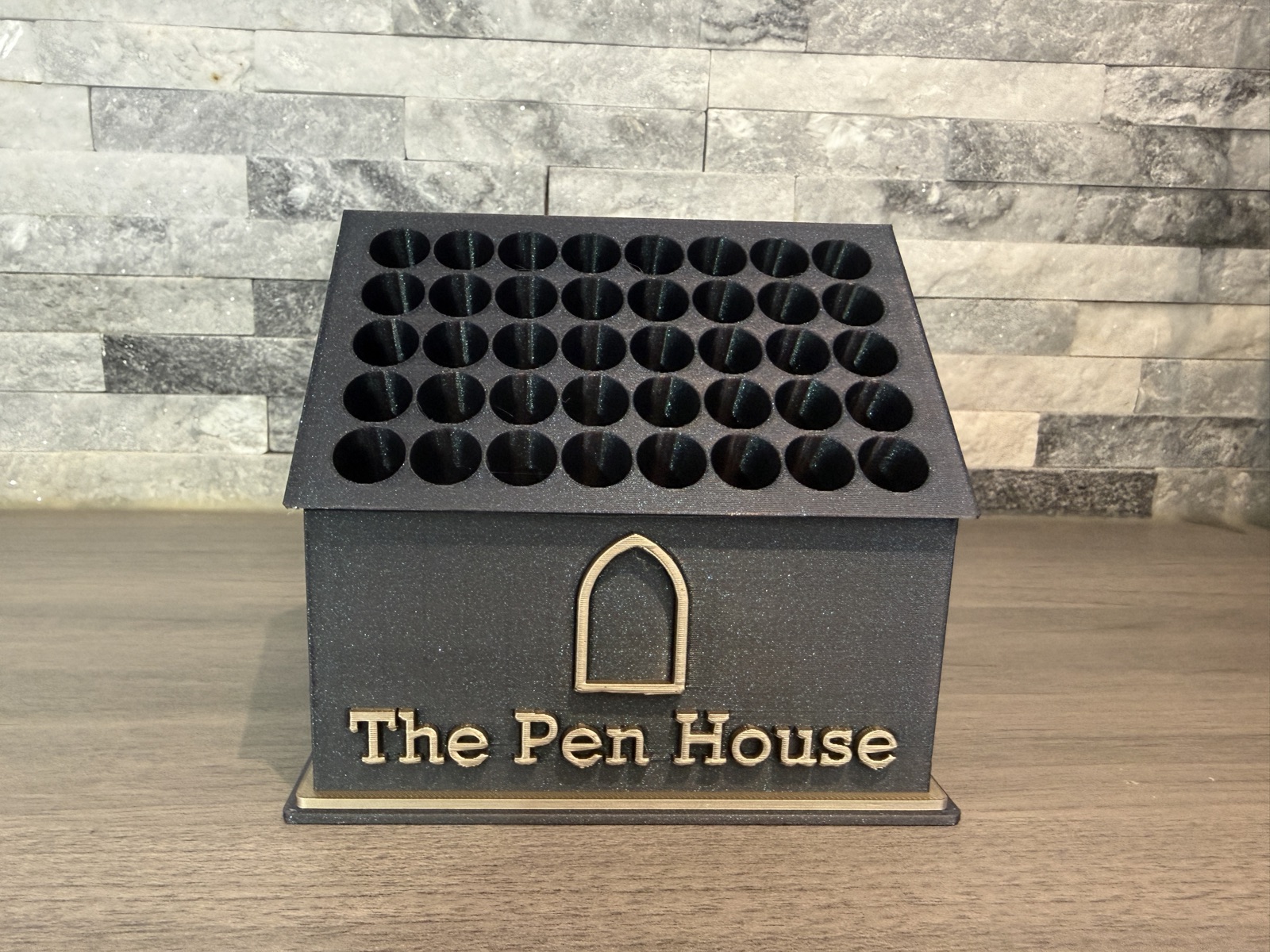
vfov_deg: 56.8
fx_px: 881
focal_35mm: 24
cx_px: 635
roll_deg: -2.8
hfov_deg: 71.6
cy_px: 476
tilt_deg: -11.9
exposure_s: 1/50
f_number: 2.2
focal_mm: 2.22
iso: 320
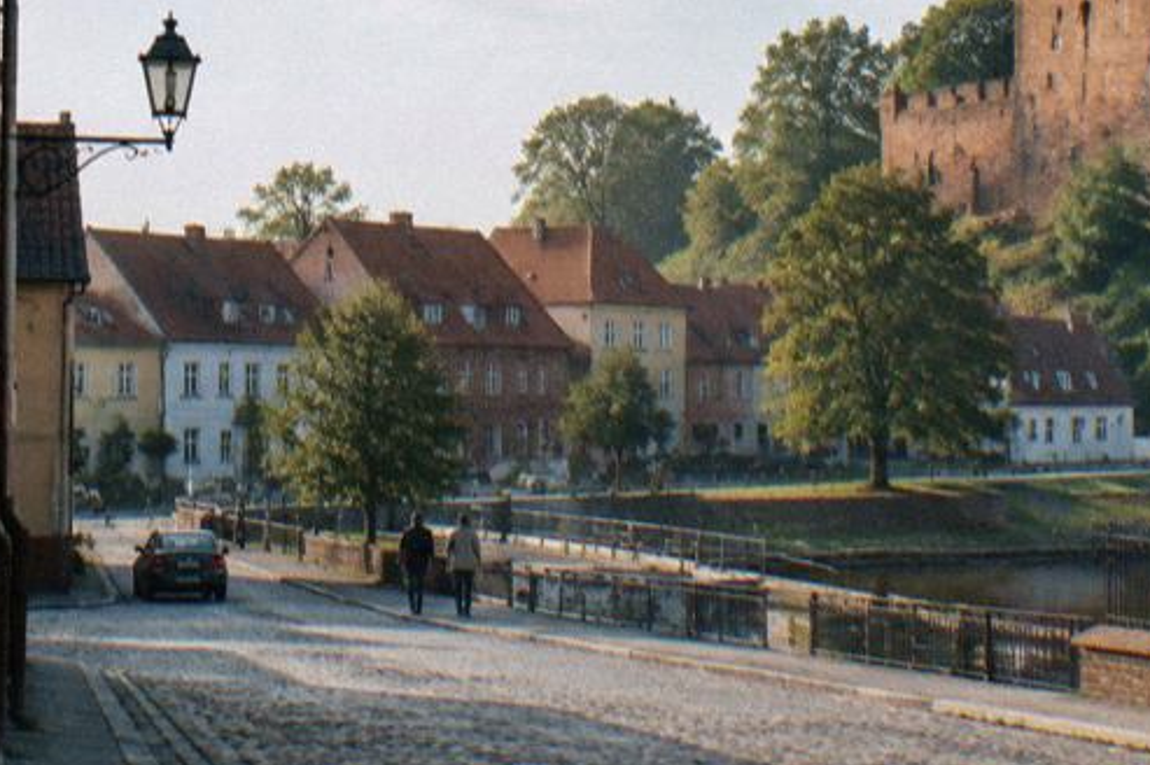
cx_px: 1005
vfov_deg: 19.1
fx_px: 2266
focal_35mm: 71
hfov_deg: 27.6
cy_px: 215
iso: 200
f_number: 6.3
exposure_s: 1/250
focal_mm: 35
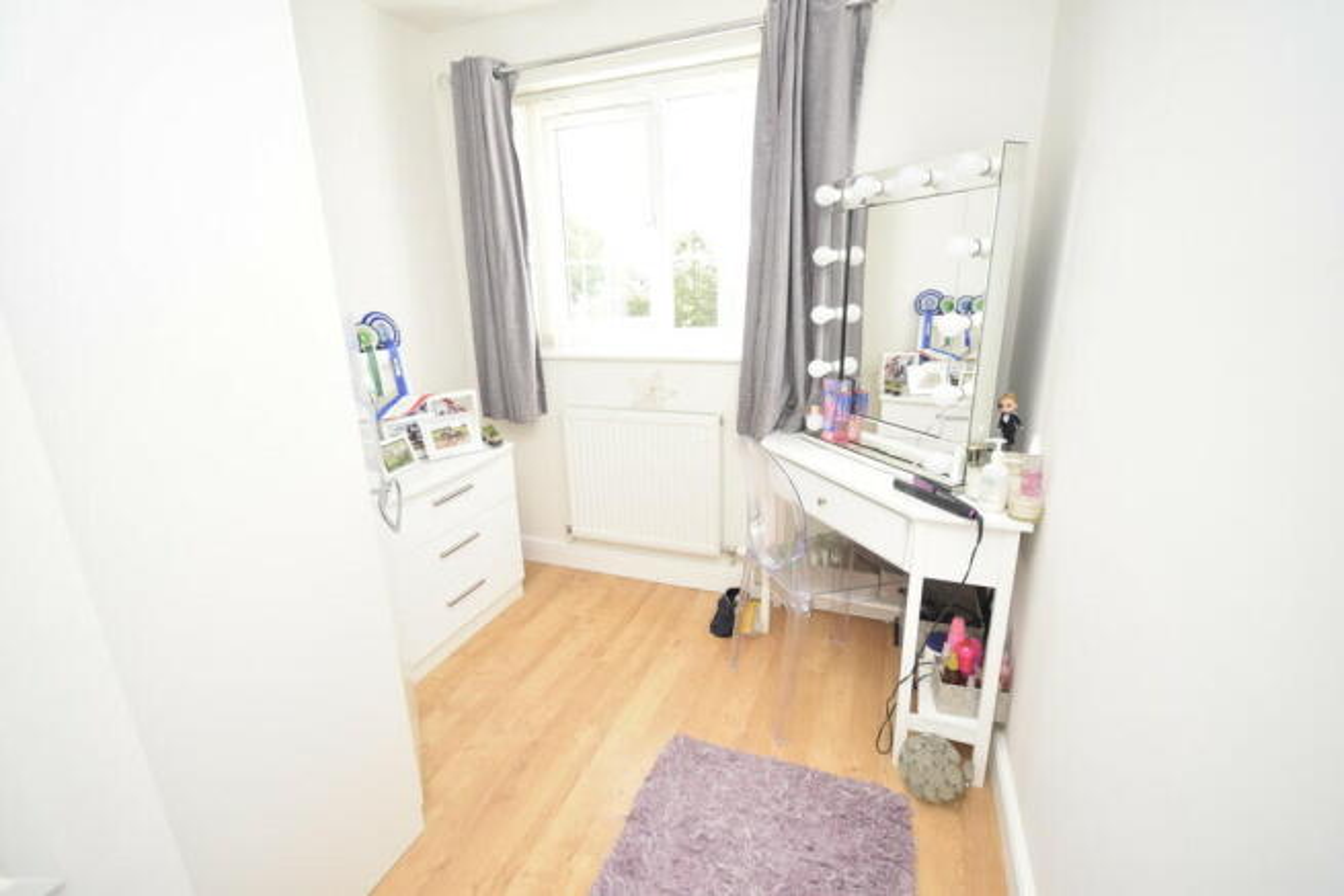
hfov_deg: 100.4
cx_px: 672
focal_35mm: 15
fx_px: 560
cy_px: 448
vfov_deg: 77.4
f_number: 5.6
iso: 560
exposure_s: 1/125
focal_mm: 10
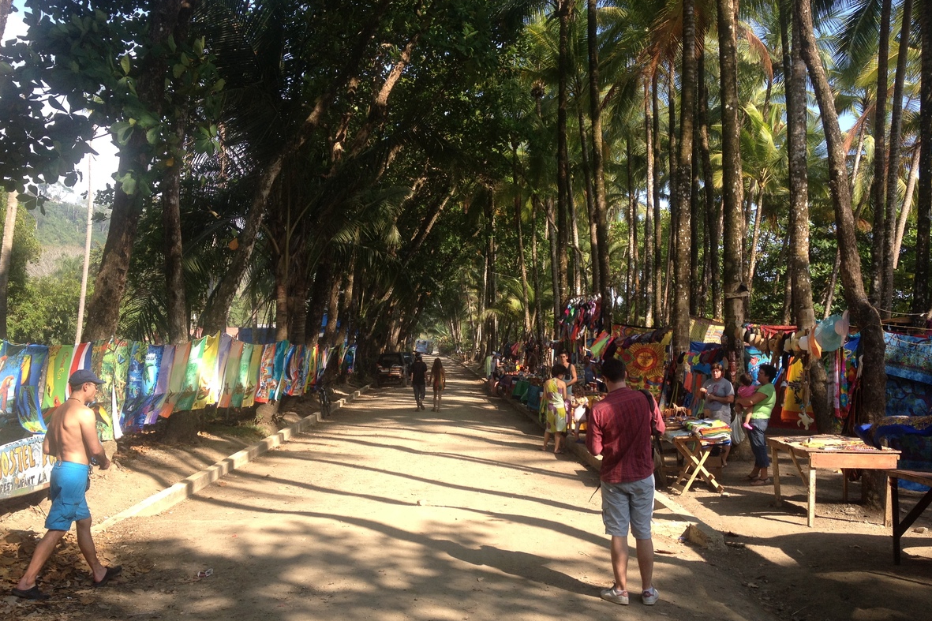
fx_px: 958
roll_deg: -0.2
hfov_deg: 51.9
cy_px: 318
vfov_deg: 35.9
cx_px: 461
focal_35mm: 37
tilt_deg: -1.4
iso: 50
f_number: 2.4
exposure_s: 1/484
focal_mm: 4.28
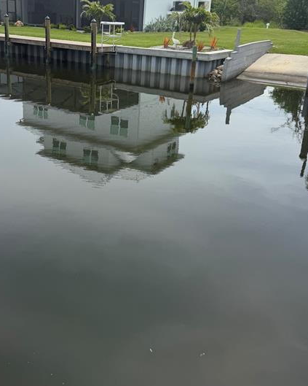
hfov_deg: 43.1
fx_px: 388
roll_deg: -2.2
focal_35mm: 34
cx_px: 121
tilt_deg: -14.5
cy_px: 128
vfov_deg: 51.8
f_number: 1.78
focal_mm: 6.76
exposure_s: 1/4975
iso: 80
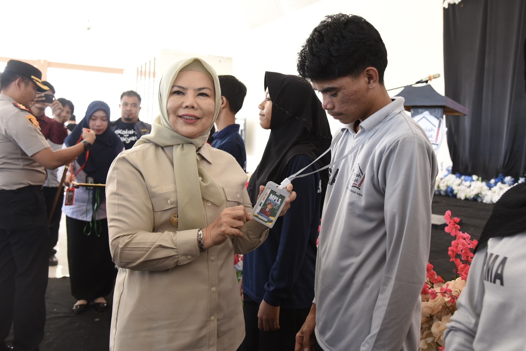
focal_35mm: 30
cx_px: 263
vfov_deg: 43.6
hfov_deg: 61.9
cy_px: 176
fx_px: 438
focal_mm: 30
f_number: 4.5
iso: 1250
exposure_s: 1/160
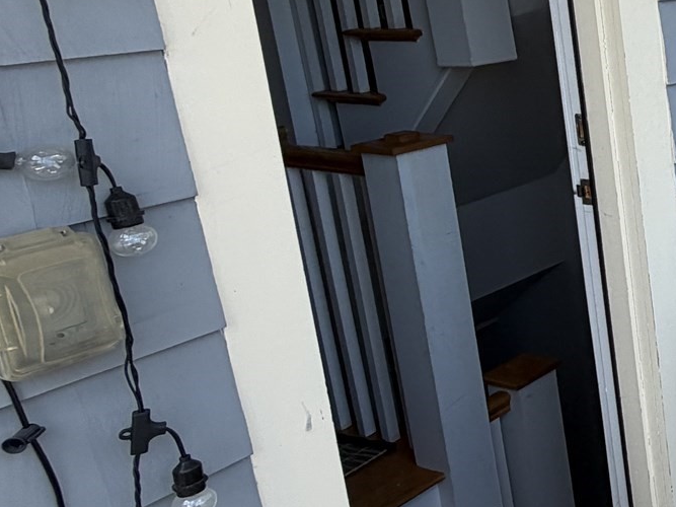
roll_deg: +2.1
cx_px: 1003
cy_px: 104
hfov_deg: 28.8
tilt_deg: -10.6
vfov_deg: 32.7
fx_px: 840
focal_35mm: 43
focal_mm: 2.22
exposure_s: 1/502
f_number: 2.2
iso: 50
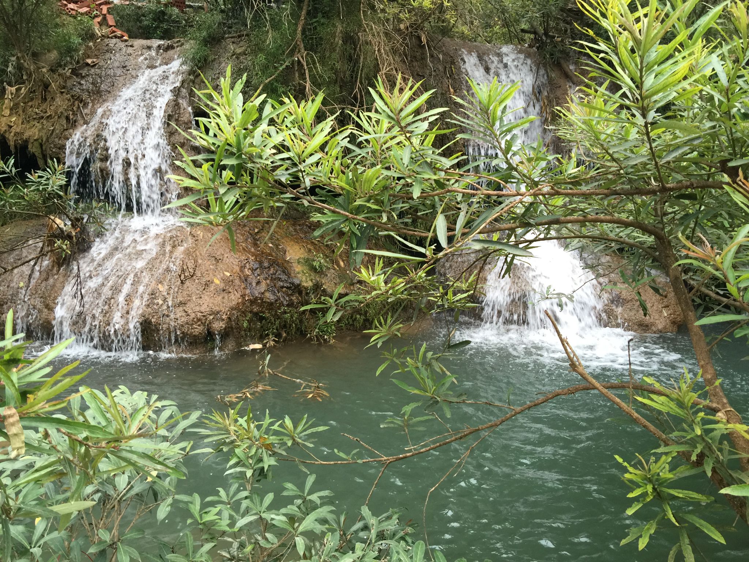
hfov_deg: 61.7
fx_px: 627
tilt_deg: -8.9
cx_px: 374
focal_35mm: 29
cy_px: 281
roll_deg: -0.8
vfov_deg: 48.2
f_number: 2.2
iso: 40
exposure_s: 1/33
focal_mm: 4.15
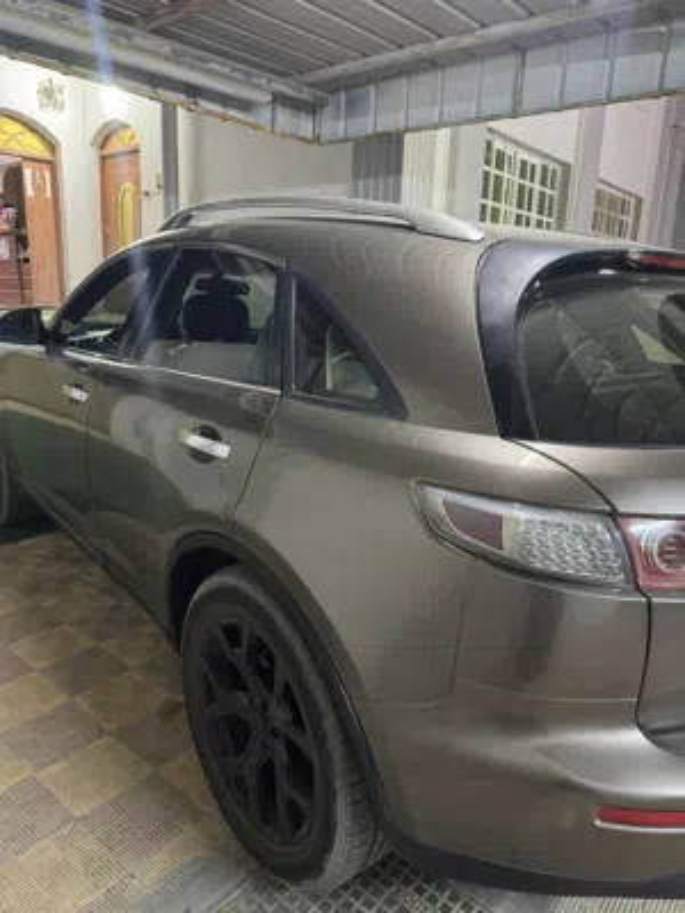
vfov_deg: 71.6
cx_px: 342
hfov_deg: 56.8
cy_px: 456
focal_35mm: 24
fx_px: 633
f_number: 1.78
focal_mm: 6.76
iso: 800
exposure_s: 1/33
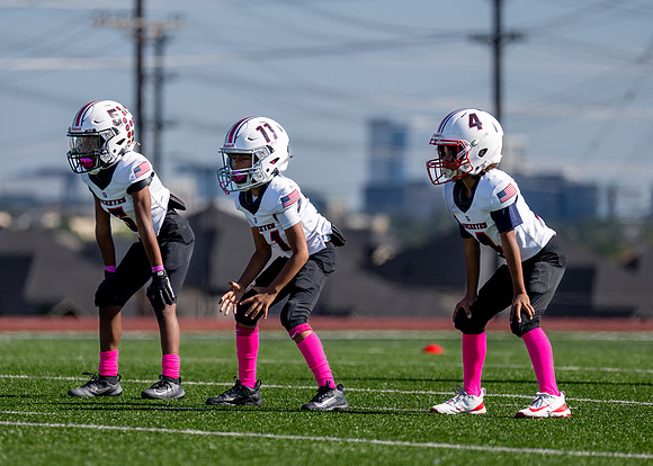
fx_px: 5978
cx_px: 296
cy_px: 254
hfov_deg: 6.3
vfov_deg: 4.5
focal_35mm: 322
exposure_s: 1/4000
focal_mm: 200
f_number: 2.8
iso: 160
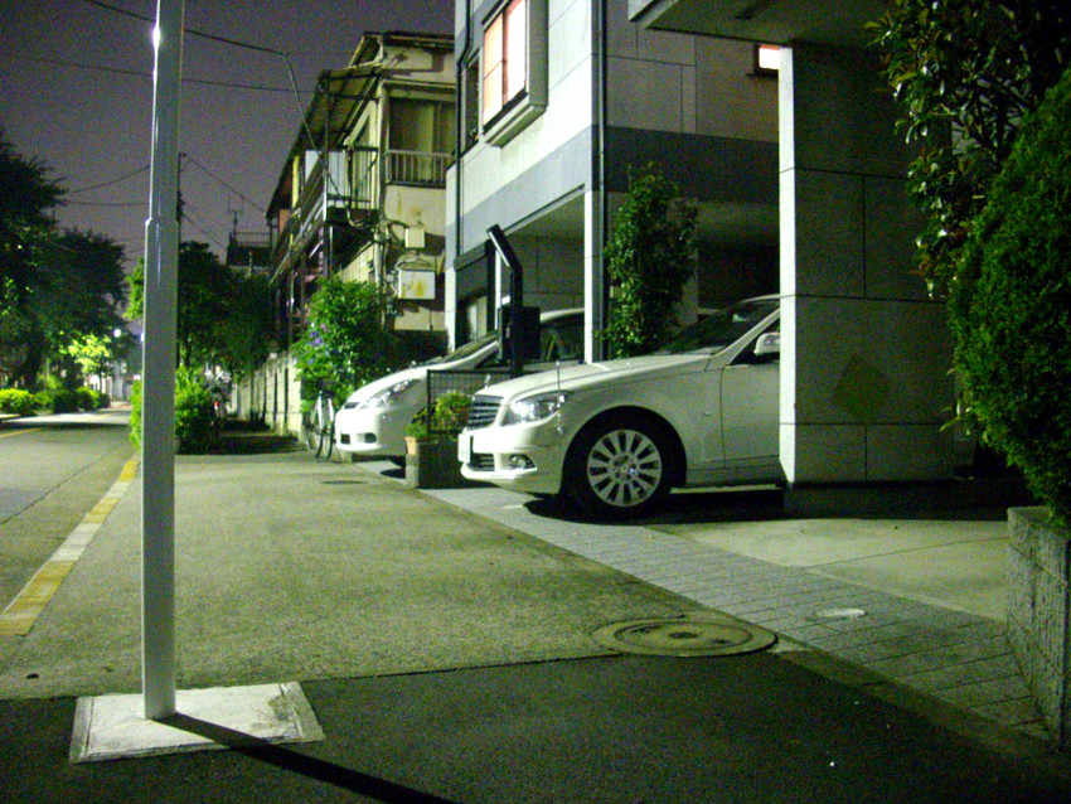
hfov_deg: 50.1
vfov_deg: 38.7
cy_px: 402
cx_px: 536
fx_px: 1145
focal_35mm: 37
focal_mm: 6.2
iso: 400
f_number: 2.8
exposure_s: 1.6
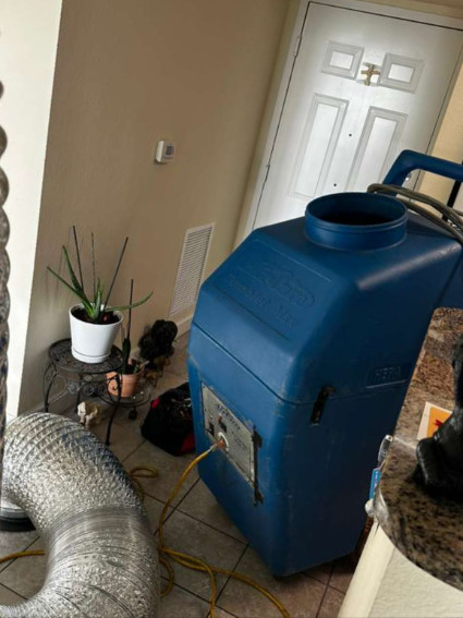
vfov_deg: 61.7
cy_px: 309
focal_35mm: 29
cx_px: 232
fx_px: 517
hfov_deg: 48.2
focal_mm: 4
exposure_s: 1/695
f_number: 1.8
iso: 20
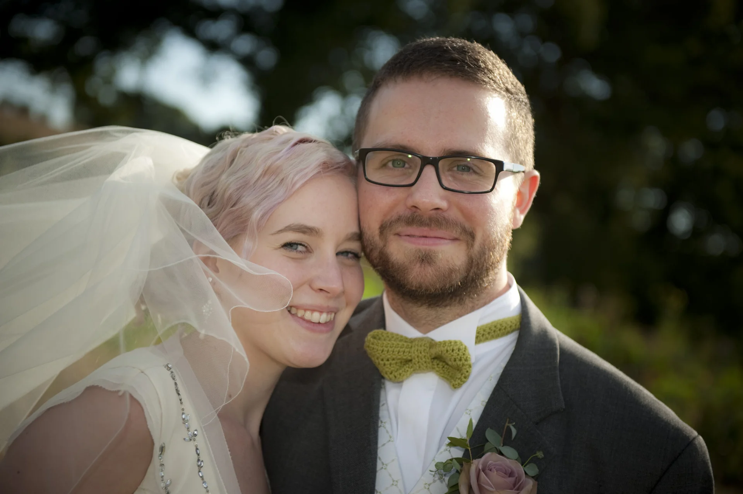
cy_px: 247
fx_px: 1361
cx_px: 372
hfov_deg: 30.5
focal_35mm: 66
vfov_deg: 20.6
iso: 200
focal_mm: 66
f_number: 3.2
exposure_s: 1/1250
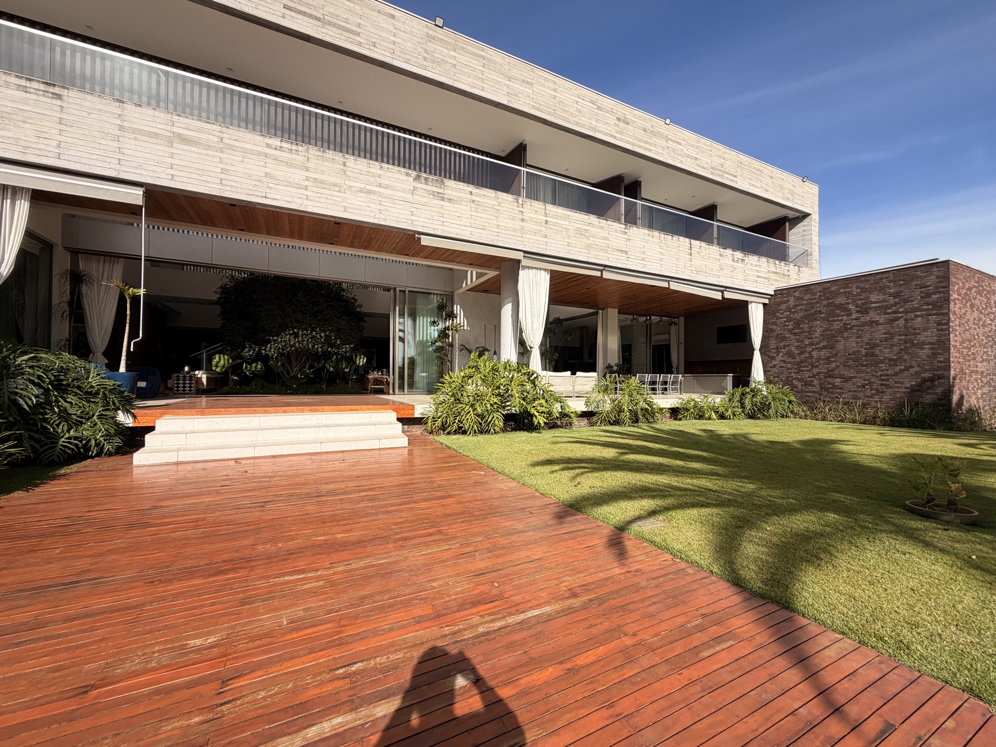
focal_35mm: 14
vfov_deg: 85.7
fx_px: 403
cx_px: 498
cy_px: 374
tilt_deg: -2.5
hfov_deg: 102.1
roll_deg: +0.9
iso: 25
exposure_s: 1/770
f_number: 2.2
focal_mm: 2.22
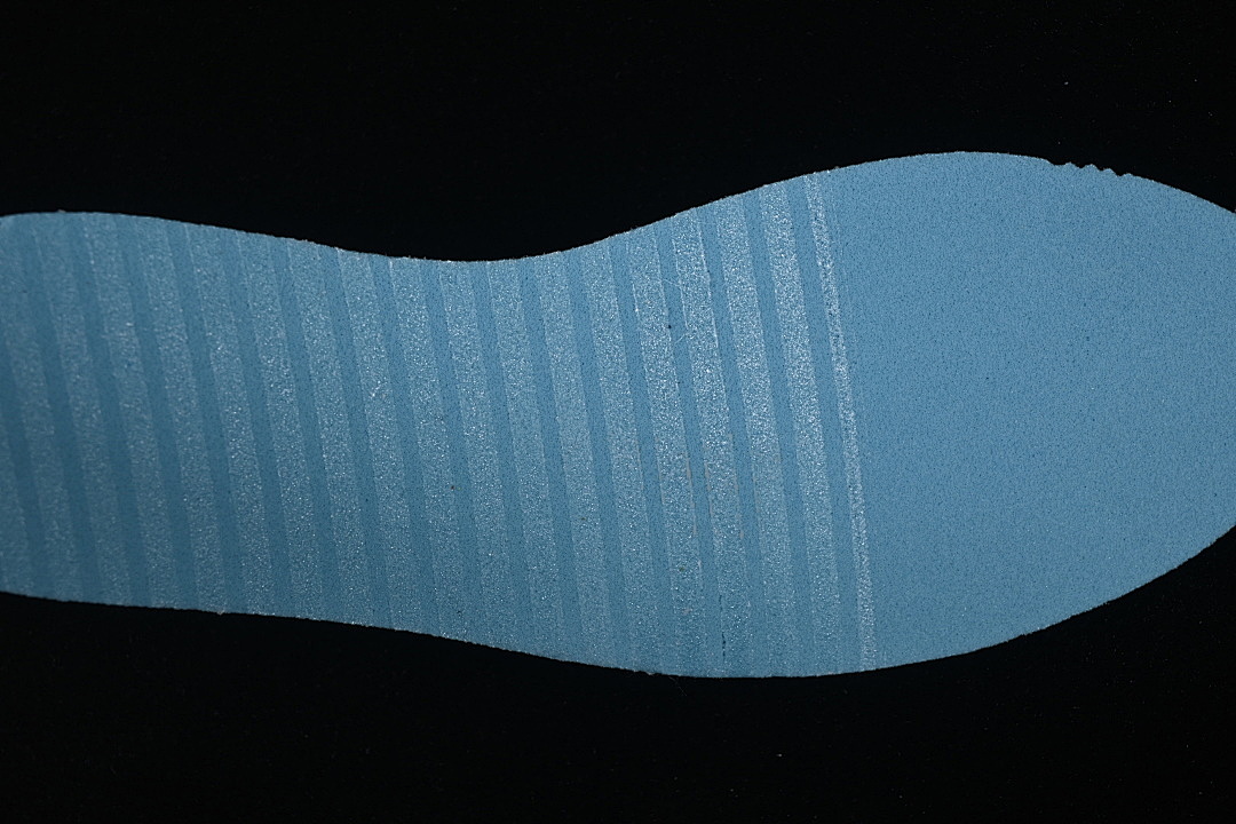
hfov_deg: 27.0
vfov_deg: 18.2
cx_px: 618
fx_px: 2575
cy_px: 412
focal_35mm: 75
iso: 160
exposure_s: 1/80
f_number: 7.1
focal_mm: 50
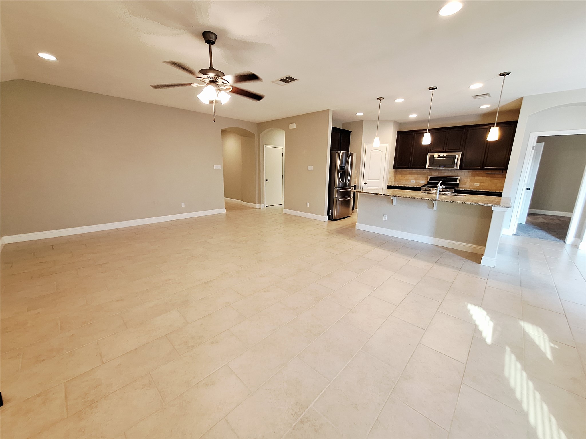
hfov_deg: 106.2
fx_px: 220
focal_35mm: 13
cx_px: 293
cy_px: 220
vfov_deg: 89.9
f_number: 2.2
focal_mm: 1.74
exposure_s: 1/40
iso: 125
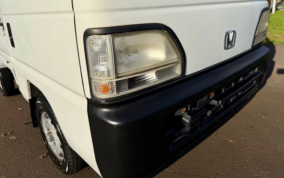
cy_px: 75
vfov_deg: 47.4
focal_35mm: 26
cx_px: 140
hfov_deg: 70.4
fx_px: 201
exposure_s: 1/10309
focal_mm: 6.76
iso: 100
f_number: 1.78
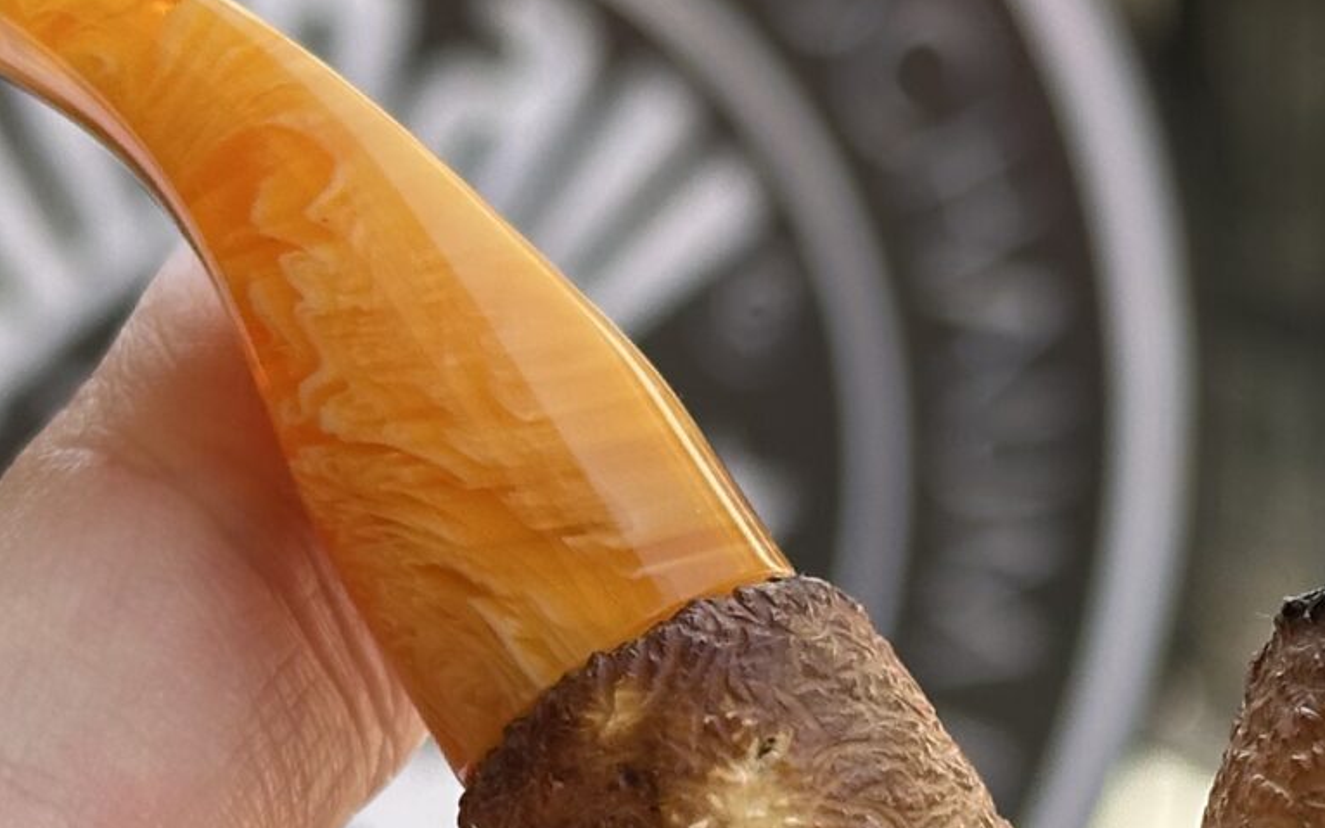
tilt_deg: -18.2
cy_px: 704
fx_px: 6140
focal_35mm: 170
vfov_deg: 7.7
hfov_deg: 12.3
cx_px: 938
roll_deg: -1.8
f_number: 1.78
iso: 64
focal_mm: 6.86
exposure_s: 1/541
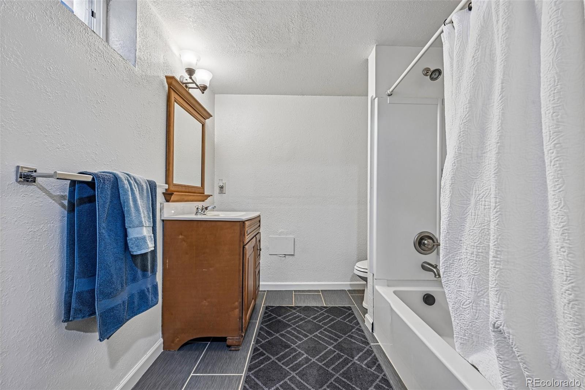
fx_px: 227
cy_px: 195
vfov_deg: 81.2
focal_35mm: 14
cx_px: 292
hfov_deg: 104.3
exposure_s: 1/6
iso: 400
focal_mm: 14
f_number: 10
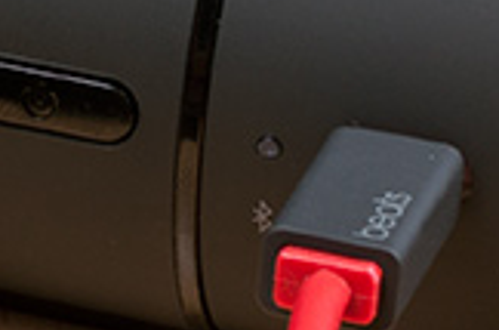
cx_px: -250
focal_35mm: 208
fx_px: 2874
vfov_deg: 6.6
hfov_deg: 9.6
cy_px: 156
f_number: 11
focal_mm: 35
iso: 100
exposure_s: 1/200
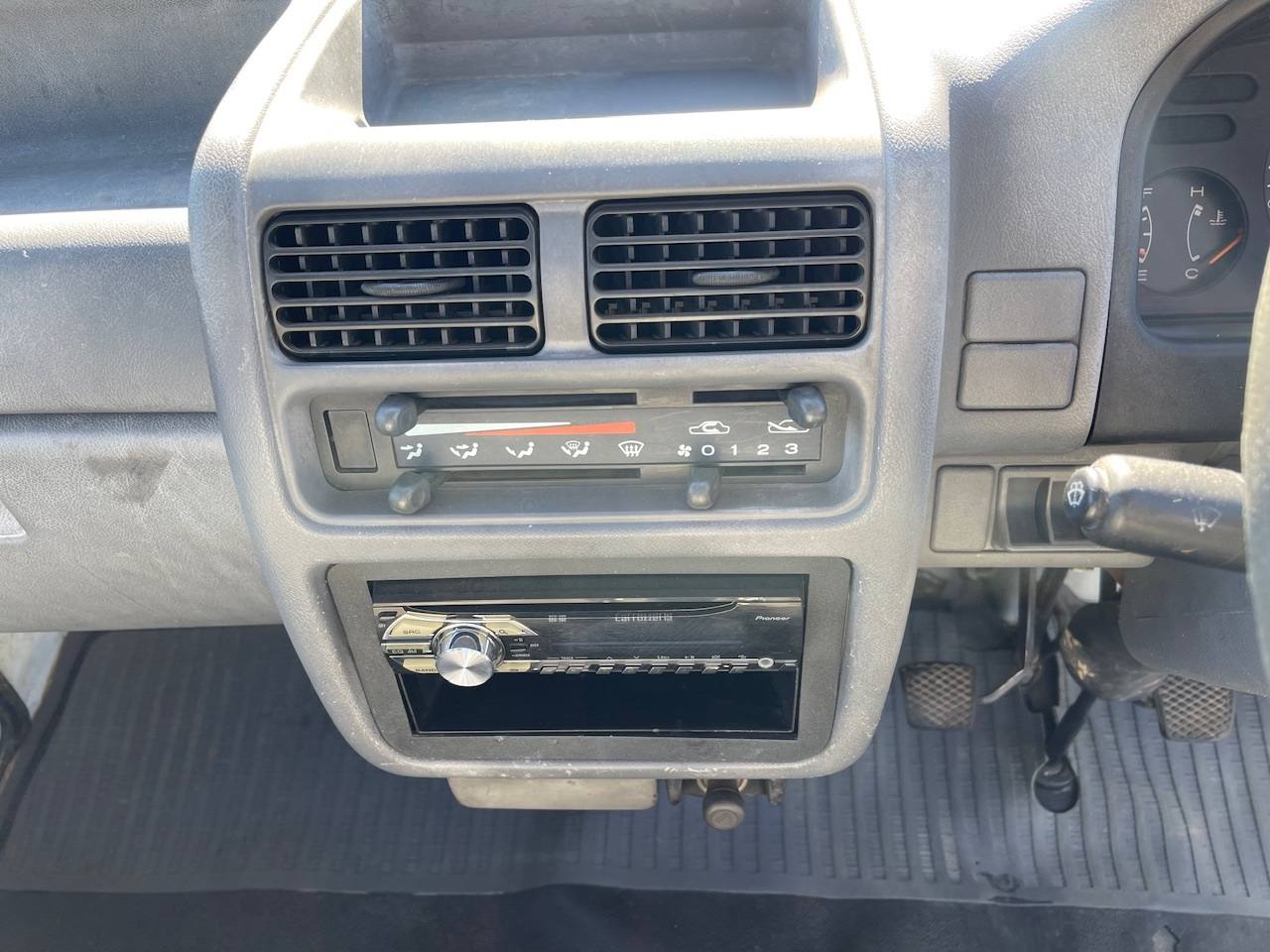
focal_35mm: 25
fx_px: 917
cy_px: 476
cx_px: 635
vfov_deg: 54.9
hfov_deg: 69.4
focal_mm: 5.1
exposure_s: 1/121
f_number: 1.6
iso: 50
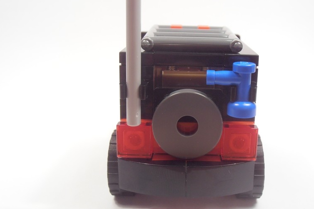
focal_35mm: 46
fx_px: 401
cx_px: 186
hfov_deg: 42.6
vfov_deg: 29.2
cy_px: 96
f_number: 3.9
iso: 80
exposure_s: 1/40
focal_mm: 6.61
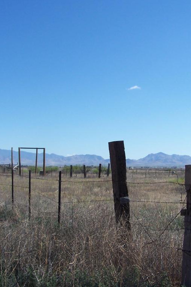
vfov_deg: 37.5
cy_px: 144
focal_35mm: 53
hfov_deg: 25.5
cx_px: 96
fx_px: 422
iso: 80
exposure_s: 1/750
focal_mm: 6.3
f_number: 4
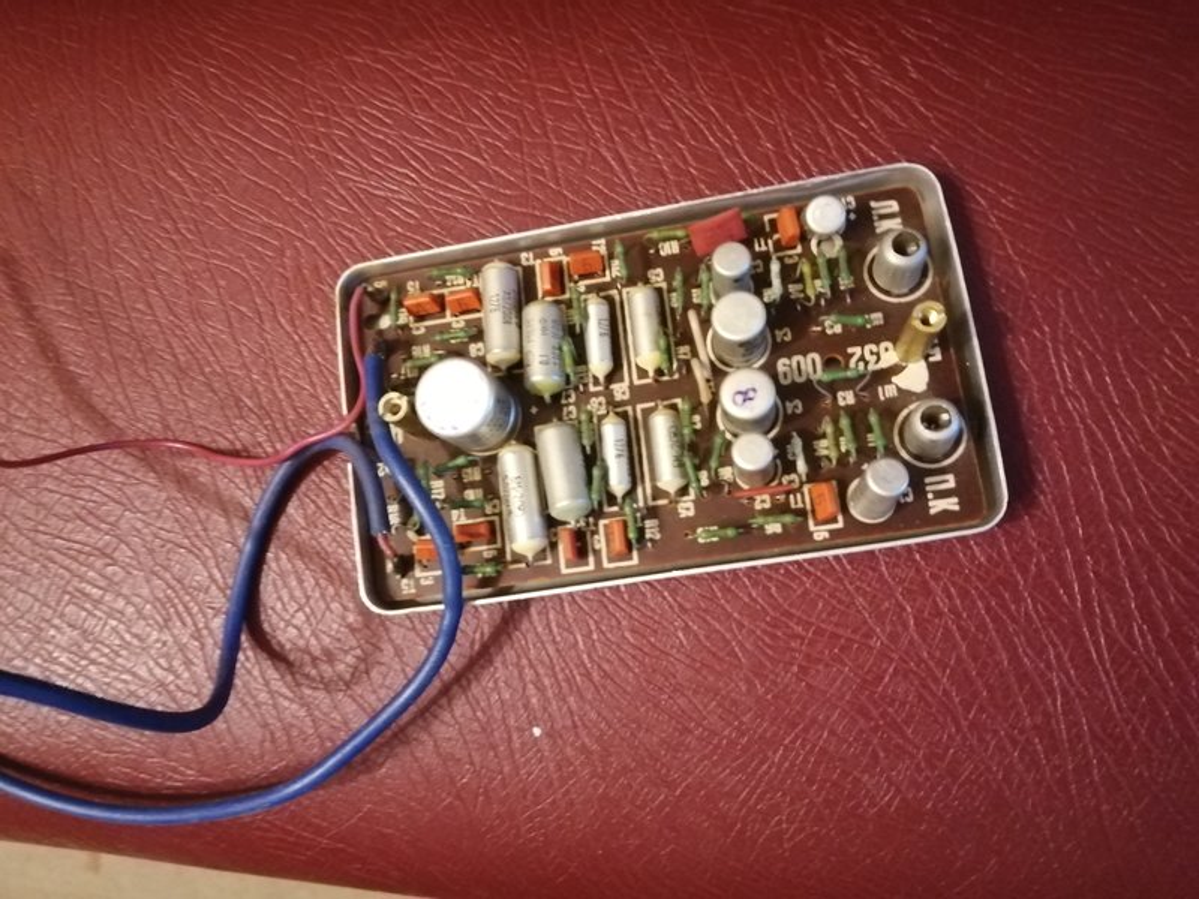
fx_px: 901
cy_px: 450
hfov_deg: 67.3
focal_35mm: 26
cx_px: 600
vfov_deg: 53.1
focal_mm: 3.46
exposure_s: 1/12.5
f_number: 1.8
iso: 1250
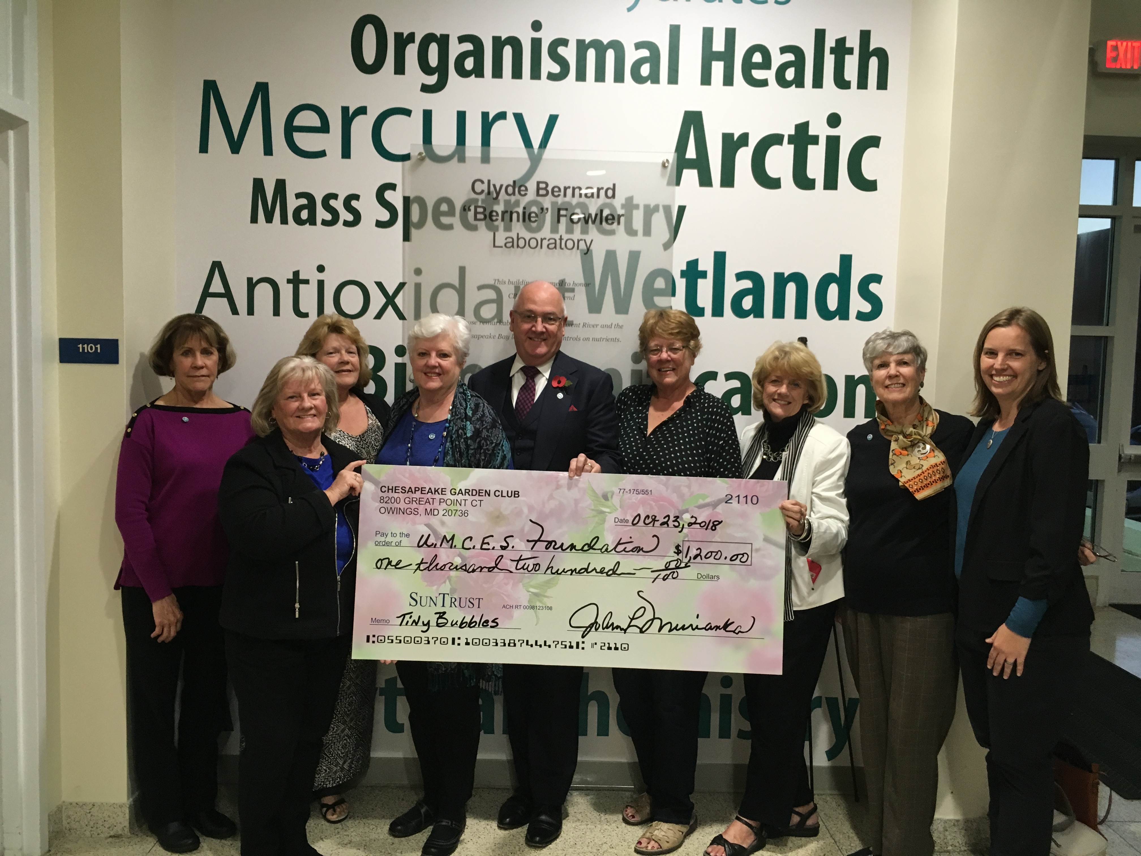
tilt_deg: -4.0
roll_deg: -1.0
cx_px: 570
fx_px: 956
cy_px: 428
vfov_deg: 48.2
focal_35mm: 29
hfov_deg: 61.7
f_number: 2.2
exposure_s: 1/30
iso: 100
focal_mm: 4.15
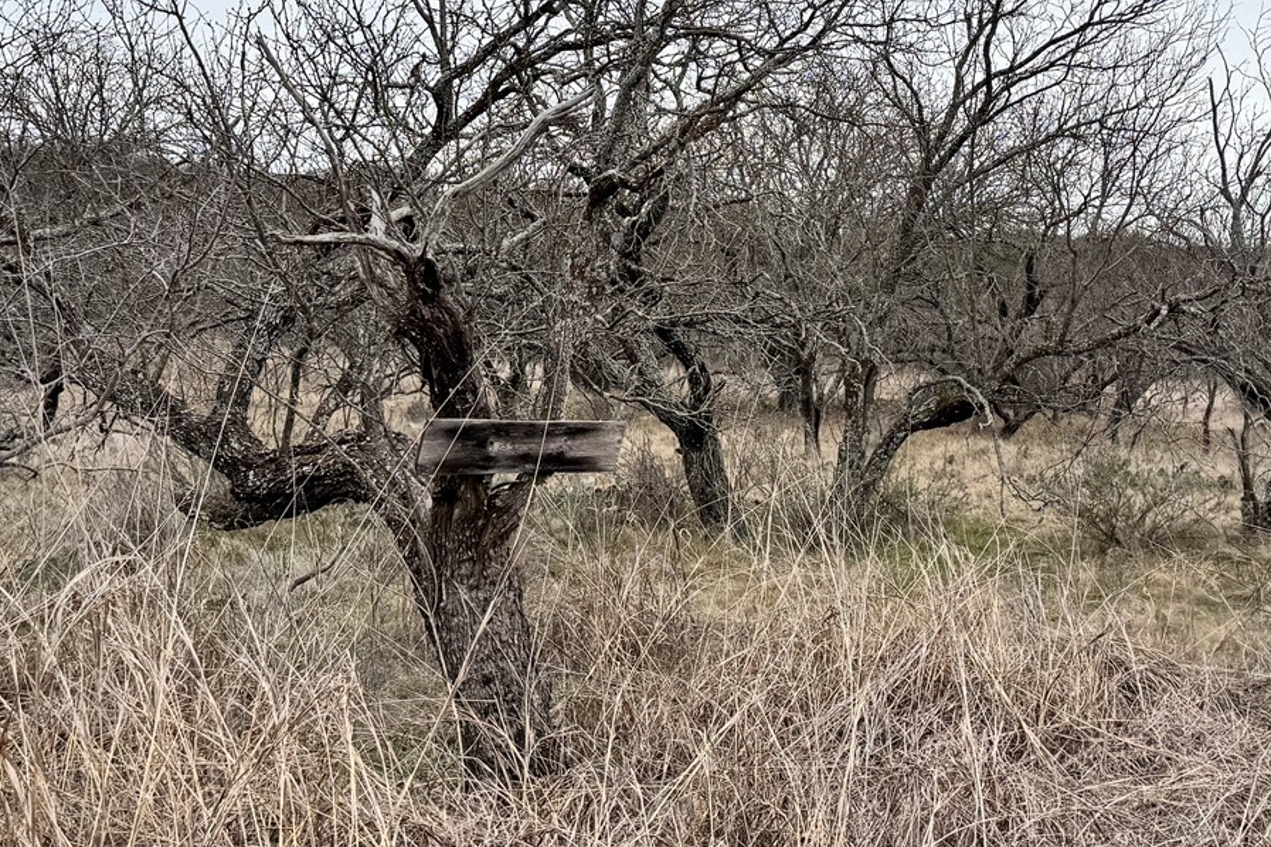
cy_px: 344
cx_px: 672
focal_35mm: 57
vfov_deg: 23.7
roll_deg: -2.3
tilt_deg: +0.3
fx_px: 2012
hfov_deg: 35.0
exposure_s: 1/3597
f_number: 1.78
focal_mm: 6.86
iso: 80
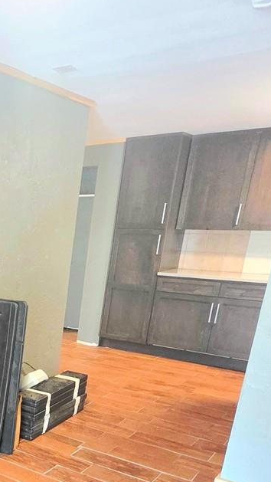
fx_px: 460
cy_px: 389
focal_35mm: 36
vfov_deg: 51.7
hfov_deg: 26.6
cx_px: -100
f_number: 1.9
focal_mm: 2.2
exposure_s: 1/60.2
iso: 1000
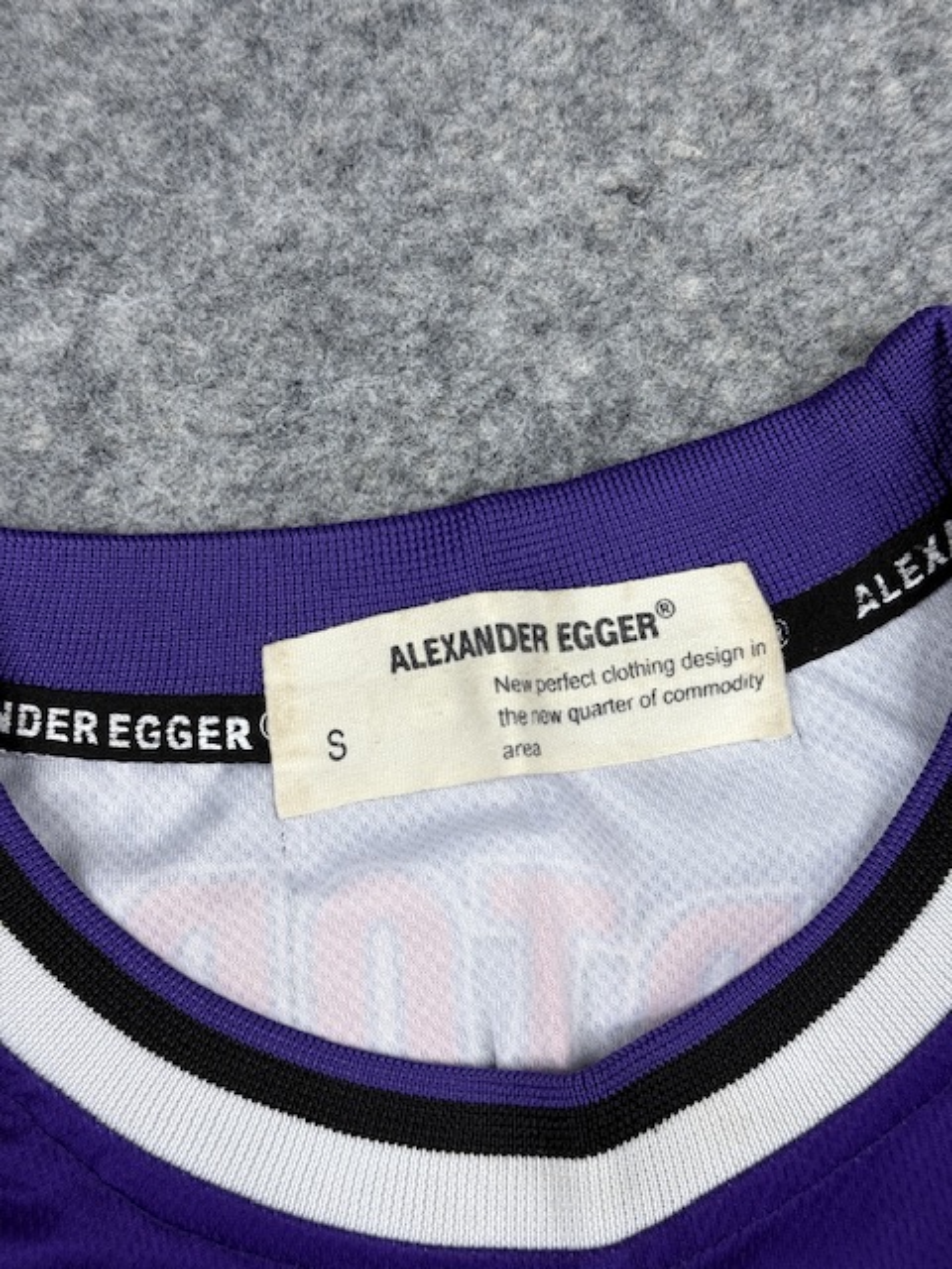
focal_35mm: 48
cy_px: 634
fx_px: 1760
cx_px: 476
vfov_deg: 39.7
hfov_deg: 30.3
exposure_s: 1/121
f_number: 1.78
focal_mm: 6.76
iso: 50
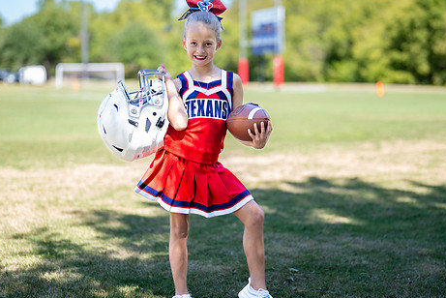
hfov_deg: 27.7
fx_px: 905
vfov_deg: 18.7
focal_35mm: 73
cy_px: 155
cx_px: 216
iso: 100
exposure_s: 1/1600
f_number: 1.2
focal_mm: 50
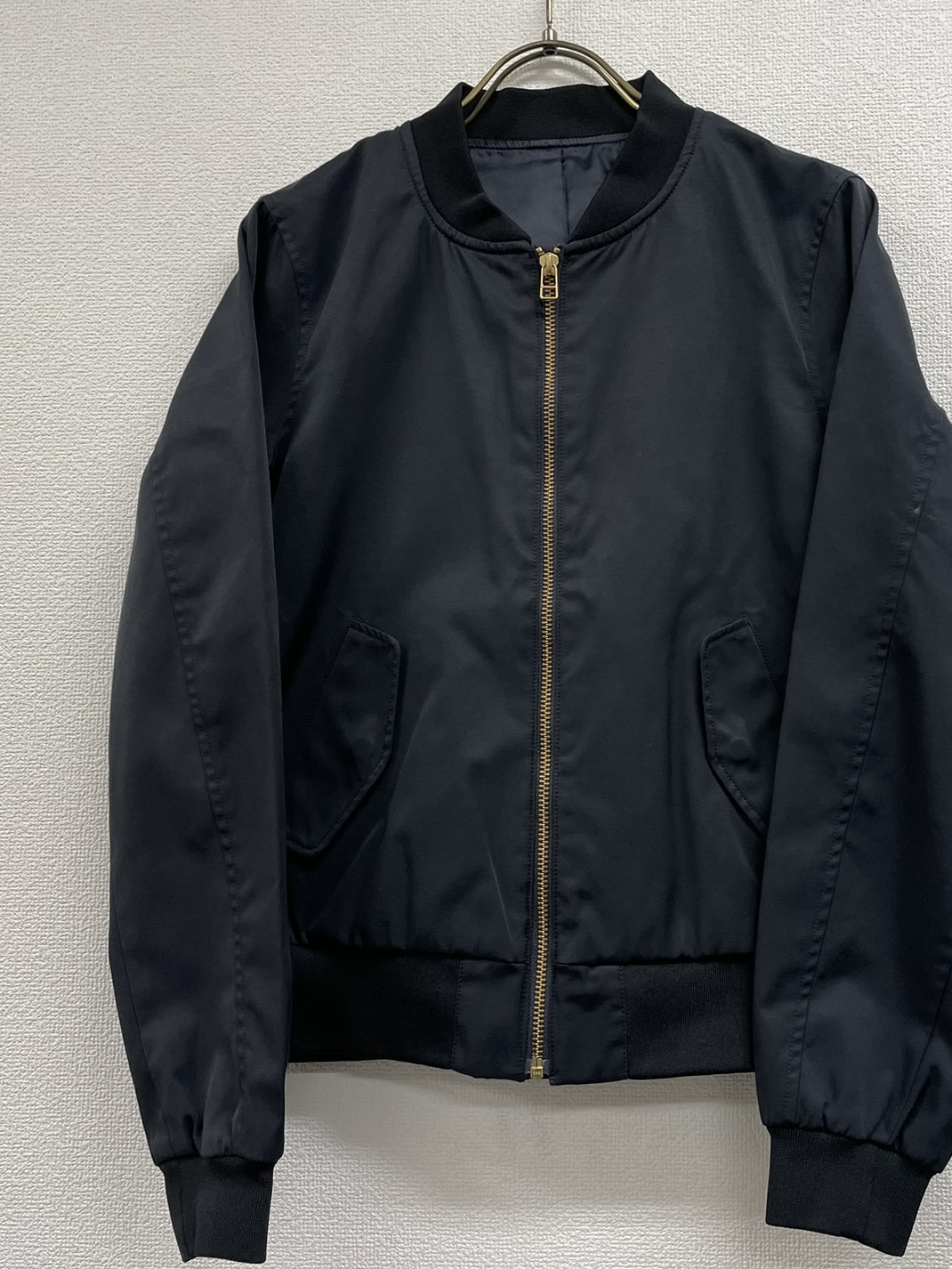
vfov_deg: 52.6
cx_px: 591
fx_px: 1283
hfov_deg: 40.4
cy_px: 636
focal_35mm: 35
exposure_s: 1/115
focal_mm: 4.2
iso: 100
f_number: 1.6
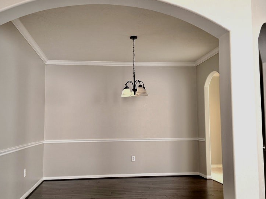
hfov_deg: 53.9
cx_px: 127
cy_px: 107
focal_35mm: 34
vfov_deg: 41.8
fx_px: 261
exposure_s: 1/120
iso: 200
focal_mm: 6.76
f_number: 1.78
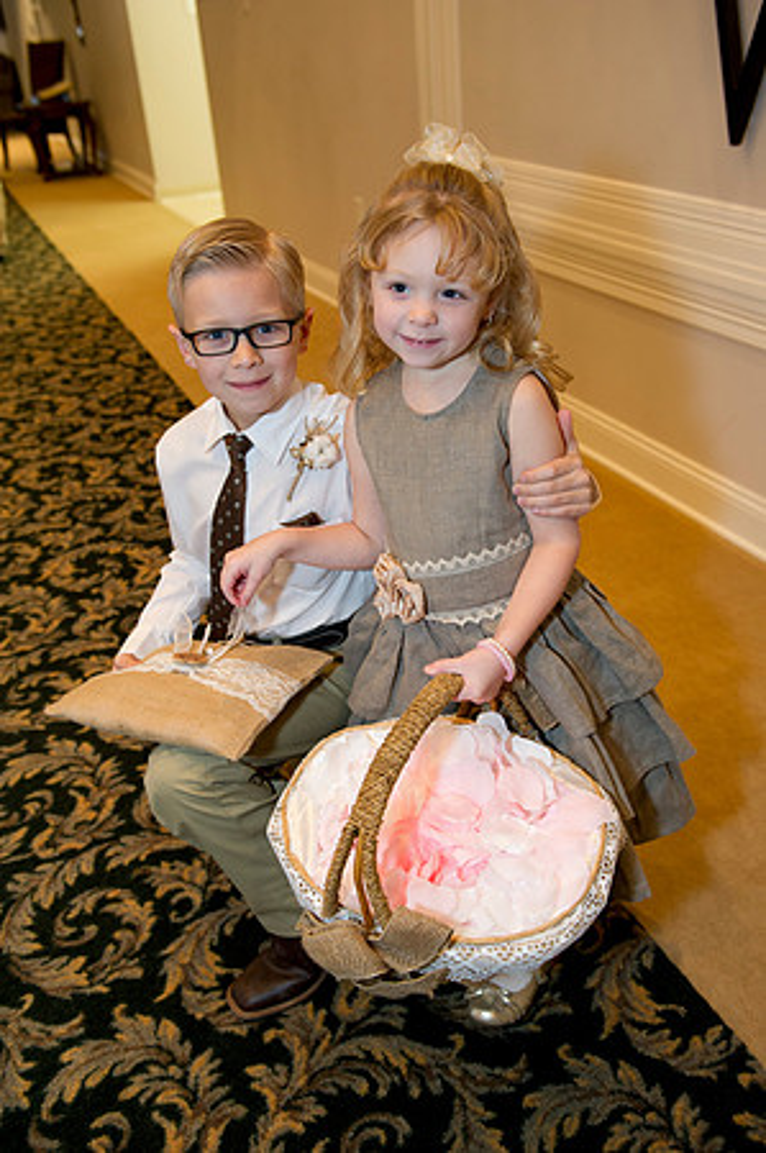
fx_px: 1024
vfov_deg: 58.8
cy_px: 576
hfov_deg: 41.0
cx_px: 383
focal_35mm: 32
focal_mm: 32
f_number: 4
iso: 1250
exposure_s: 1/80
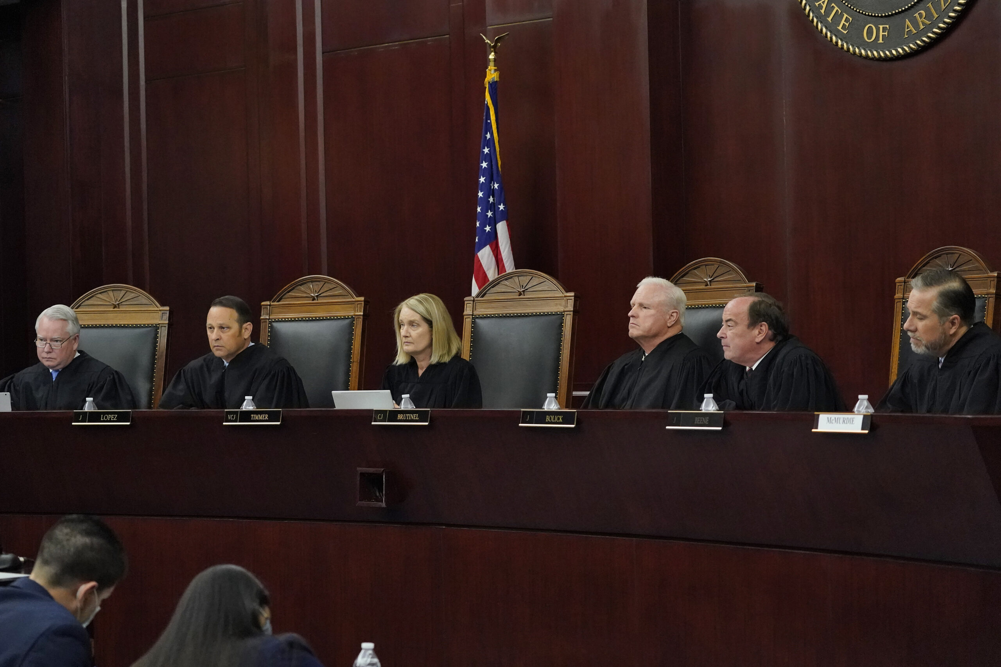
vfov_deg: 13.7
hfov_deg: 20.4
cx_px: 500
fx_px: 2781
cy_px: 334
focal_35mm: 100
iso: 10000
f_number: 5.6
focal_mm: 100
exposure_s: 1/160
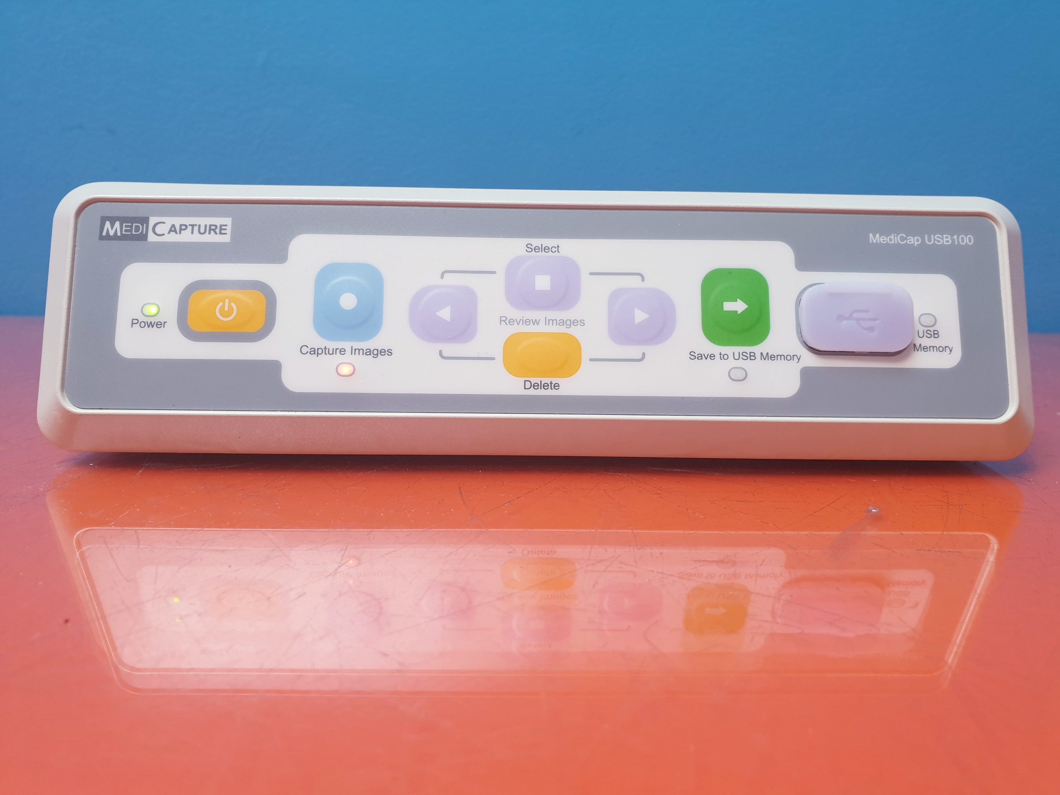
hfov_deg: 67.3
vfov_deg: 53.1
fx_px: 796
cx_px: 530
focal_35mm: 26
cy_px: 398
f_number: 2.4
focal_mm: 4.3
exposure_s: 1/50
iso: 80
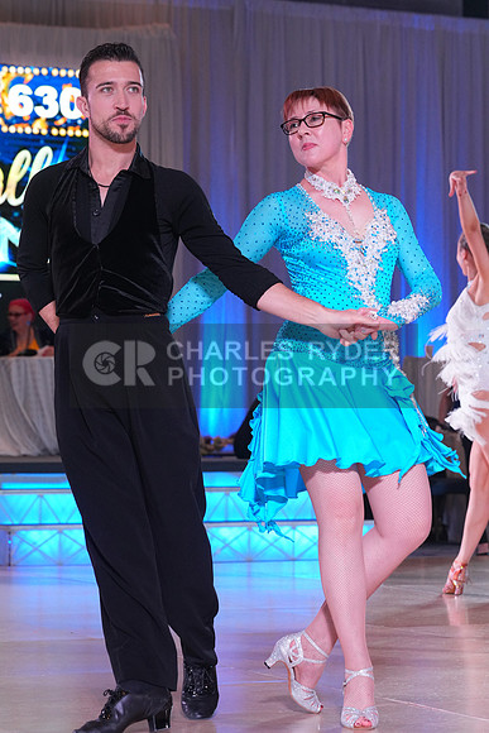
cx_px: 244
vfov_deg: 17.1
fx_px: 2443
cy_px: 366
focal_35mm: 120
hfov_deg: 11.4
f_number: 7.1
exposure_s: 1/250
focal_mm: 120
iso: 2500
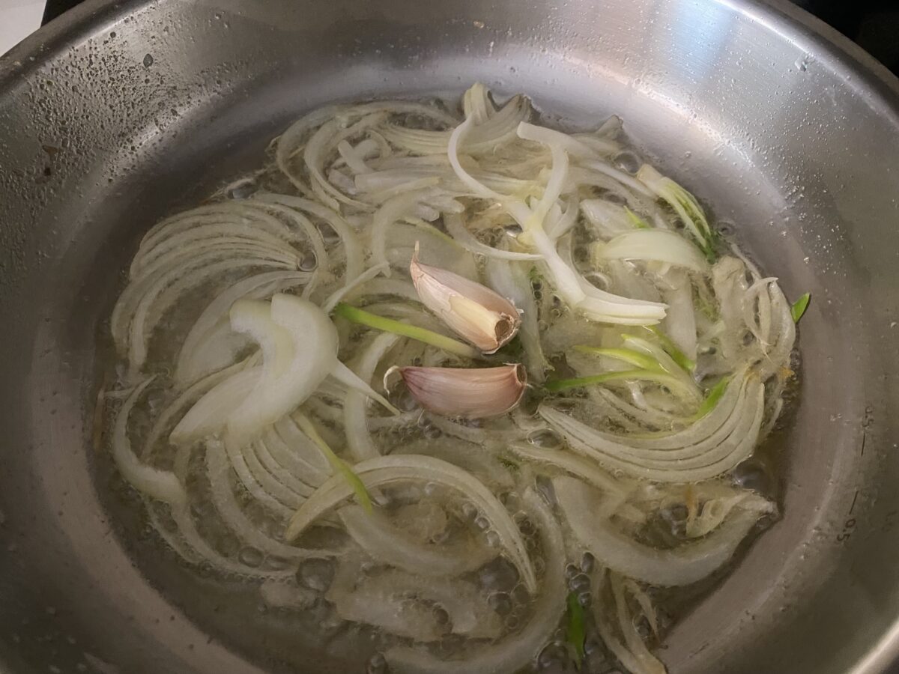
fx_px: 675
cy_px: 337
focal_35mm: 26
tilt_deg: -57.9
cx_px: 450
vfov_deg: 53.1
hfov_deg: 67.3
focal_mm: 4.25
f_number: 1.8
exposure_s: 1/30
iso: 640
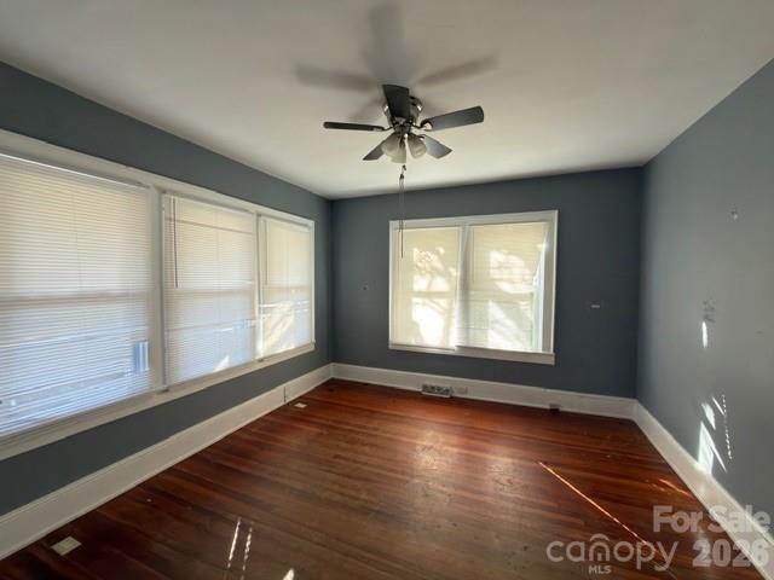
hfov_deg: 102.1
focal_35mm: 14
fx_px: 313
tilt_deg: -2.3
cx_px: 387
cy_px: 290
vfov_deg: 85.7
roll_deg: -0.4
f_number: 2.2
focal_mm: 2.22
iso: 80
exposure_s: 1/30
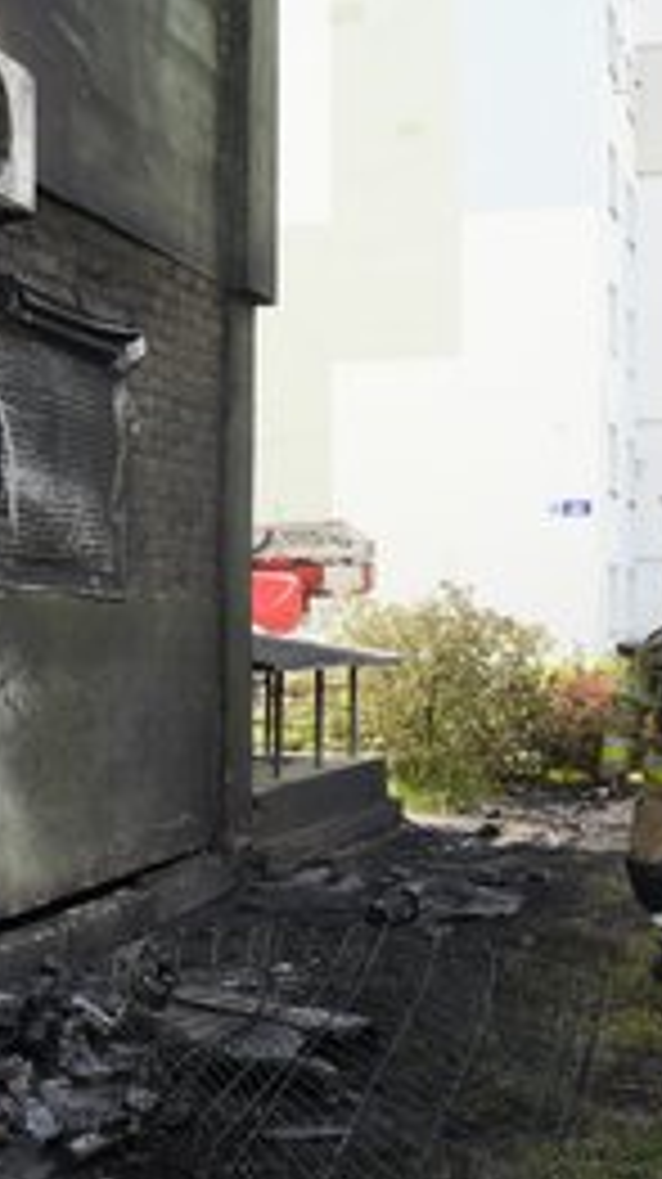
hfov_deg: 21.4
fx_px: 1751
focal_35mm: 56
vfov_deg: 37.2
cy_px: 592
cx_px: 252
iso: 100
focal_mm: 35
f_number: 5.6
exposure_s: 1/125
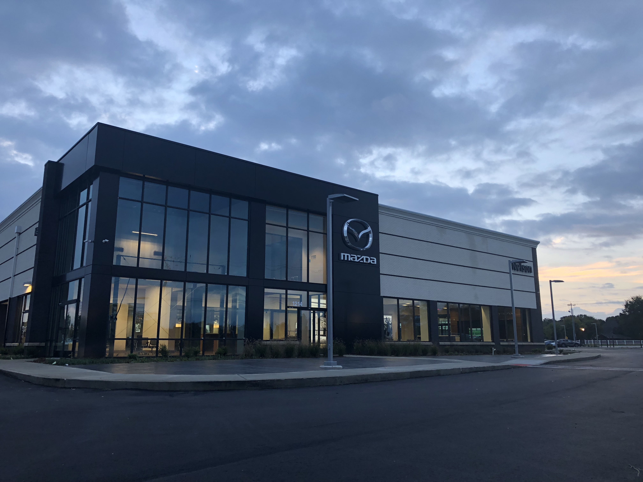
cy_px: 241
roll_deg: -0.9
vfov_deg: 49.7
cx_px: 322
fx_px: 520
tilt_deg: +12.3
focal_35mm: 28
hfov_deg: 63.4
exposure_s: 1/120
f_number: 1.8
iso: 32
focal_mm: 3.99
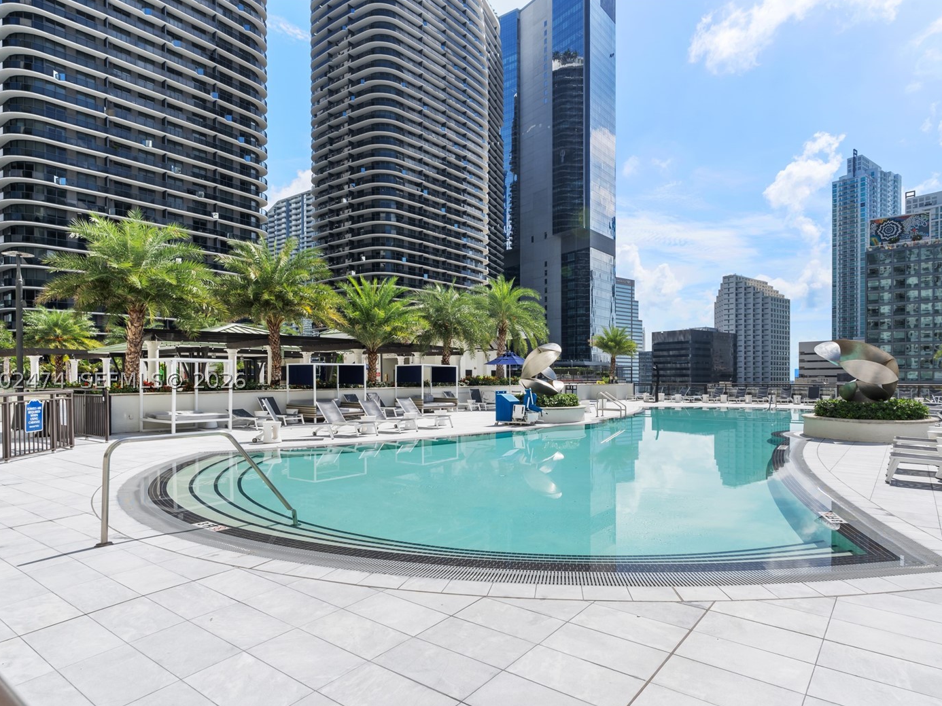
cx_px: 513
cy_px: 380
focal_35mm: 21
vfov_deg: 64.4
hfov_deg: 79.9
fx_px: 560
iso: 250
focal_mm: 17.5
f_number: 11
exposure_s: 1/80
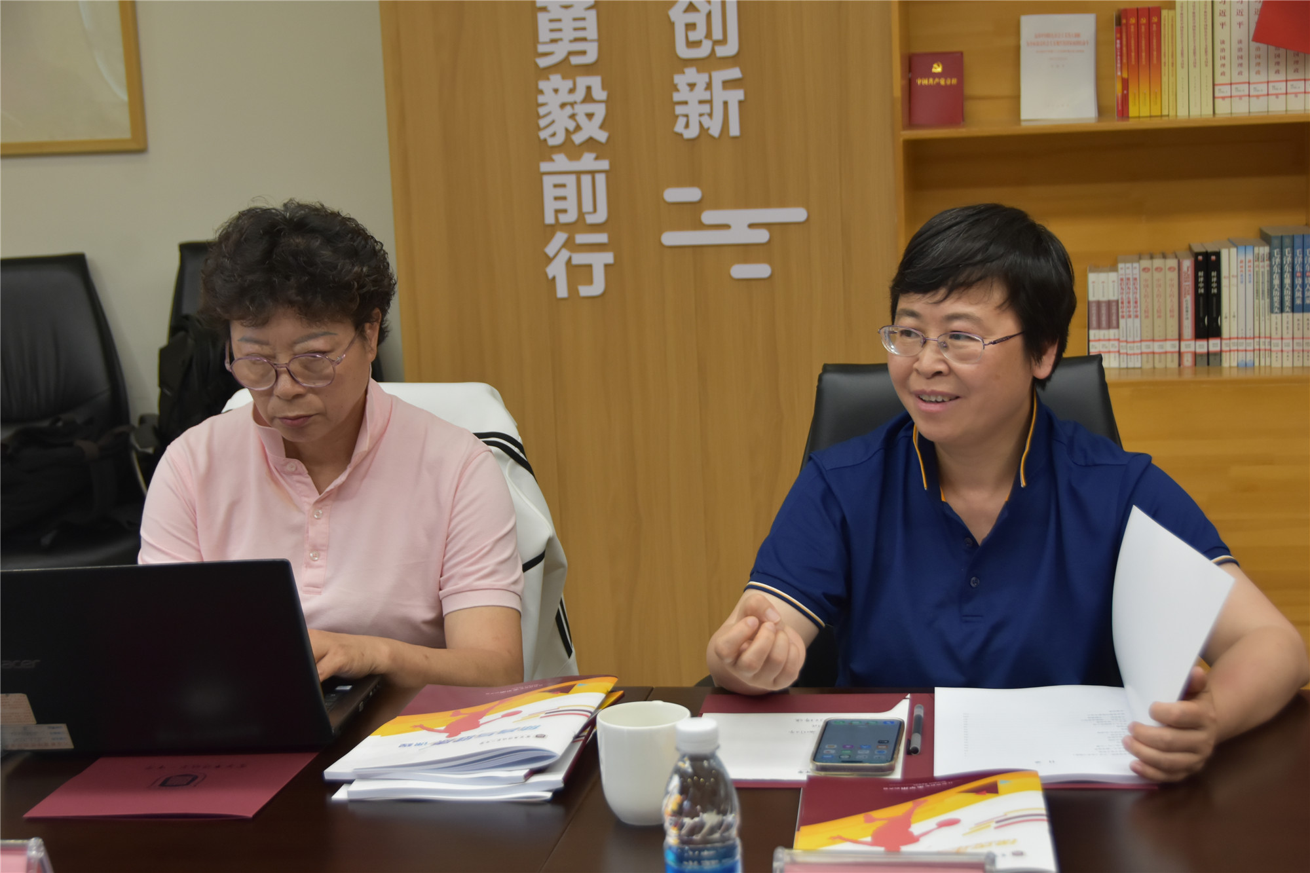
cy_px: 436
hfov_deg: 31.9
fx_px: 2292
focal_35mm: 63
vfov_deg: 21.6
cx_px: 655
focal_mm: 42
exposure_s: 1/100
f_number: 5
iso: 800
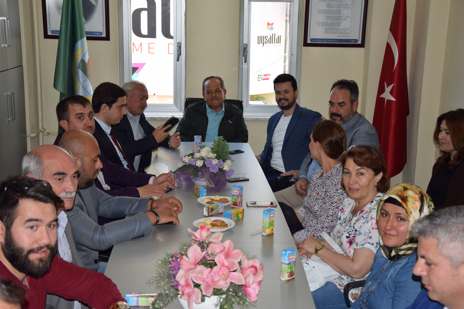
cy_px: 154
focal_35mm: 57
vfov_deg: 23.8
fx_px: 735
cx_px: 232
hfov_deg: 35.1
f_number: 4.5
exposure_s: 1/60
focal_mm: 38
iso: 100
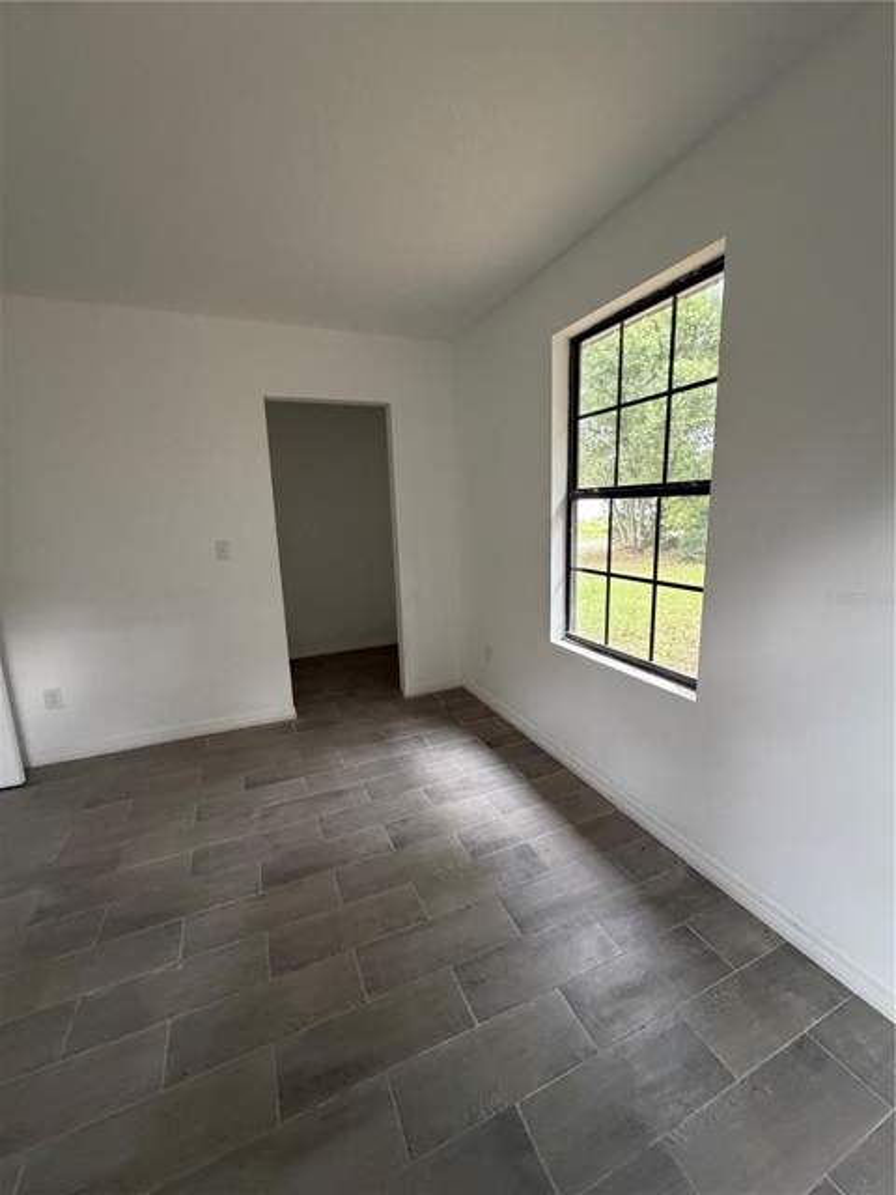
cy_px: 598
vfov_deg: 102.1
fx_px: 483
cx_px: 448
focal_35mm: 14
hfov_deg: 85.7
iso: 400
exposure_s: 1/60
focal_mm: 2.22
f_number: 2.2
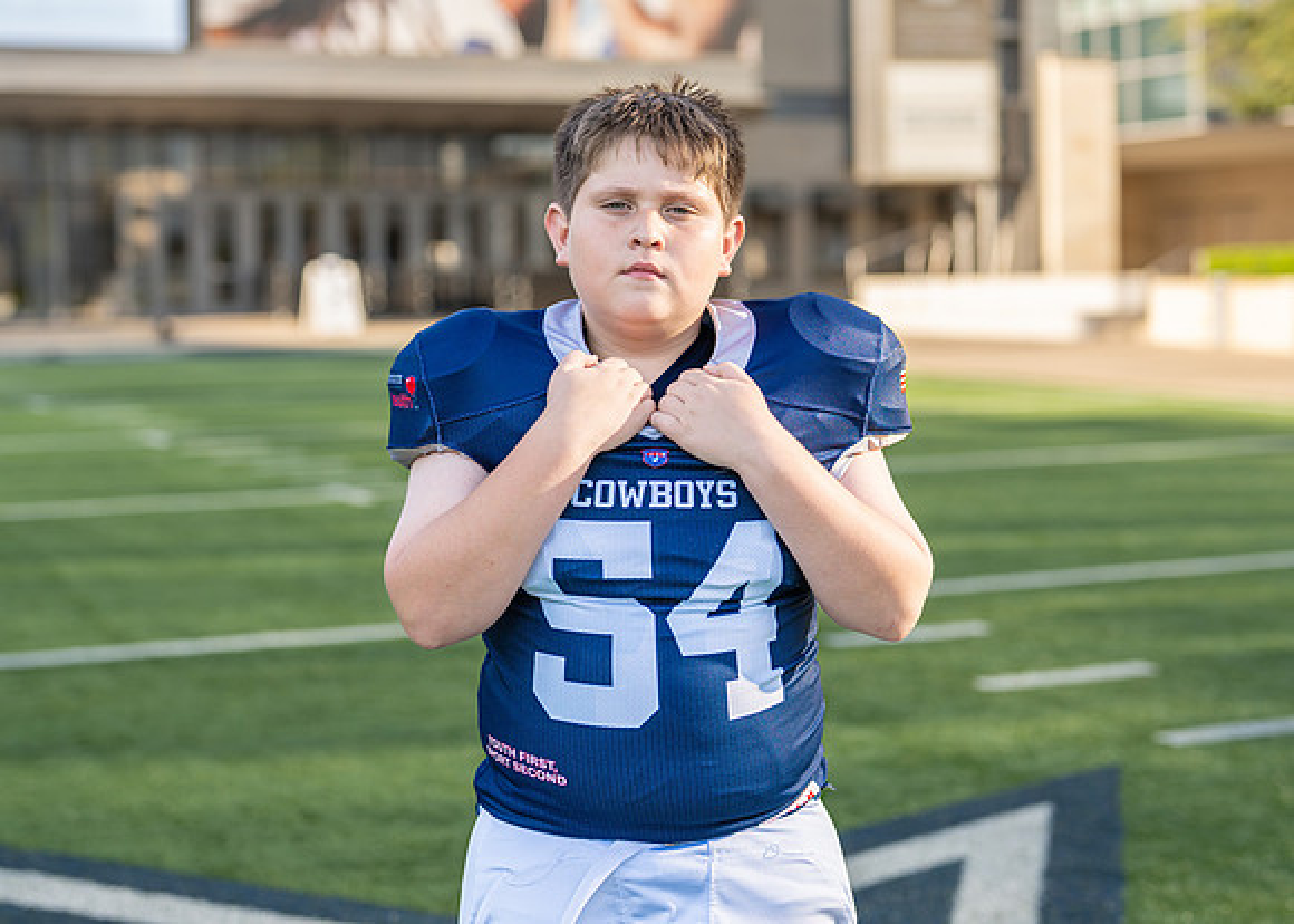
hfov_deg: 30.0
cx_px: 661
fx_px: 2414
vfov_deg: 21.6
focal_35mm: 66
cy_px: 379
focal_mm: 50
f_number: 2
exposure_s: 1/1000
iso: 100
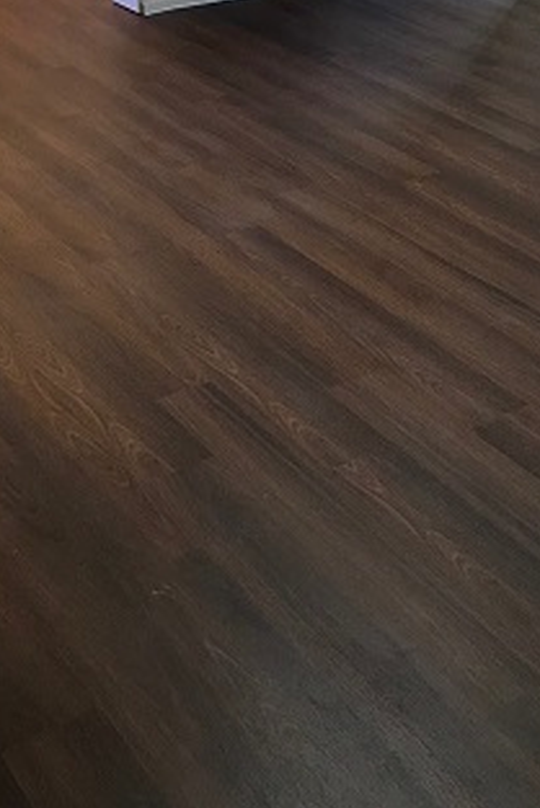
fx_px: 1393
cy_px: 59
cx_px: 225
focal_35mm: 62
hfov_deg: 21.9
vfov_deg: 30.7
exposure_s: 1/15
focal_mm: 3.99
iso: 100
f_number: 1.8
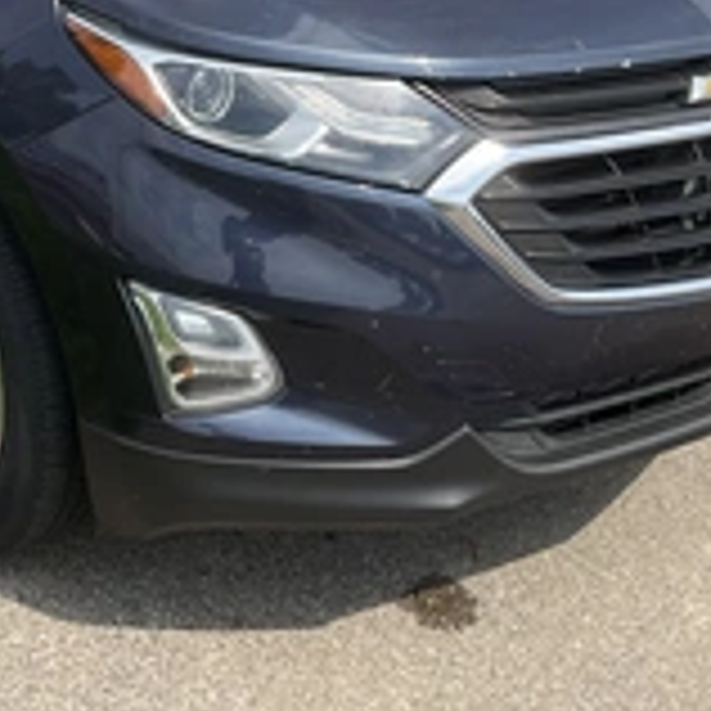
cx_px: 140
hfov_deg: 26.0
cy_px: 99
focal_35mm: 65
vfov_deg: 25.8
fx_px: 1510
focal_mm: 3
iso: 25
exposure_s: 1/1168
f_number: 1.8
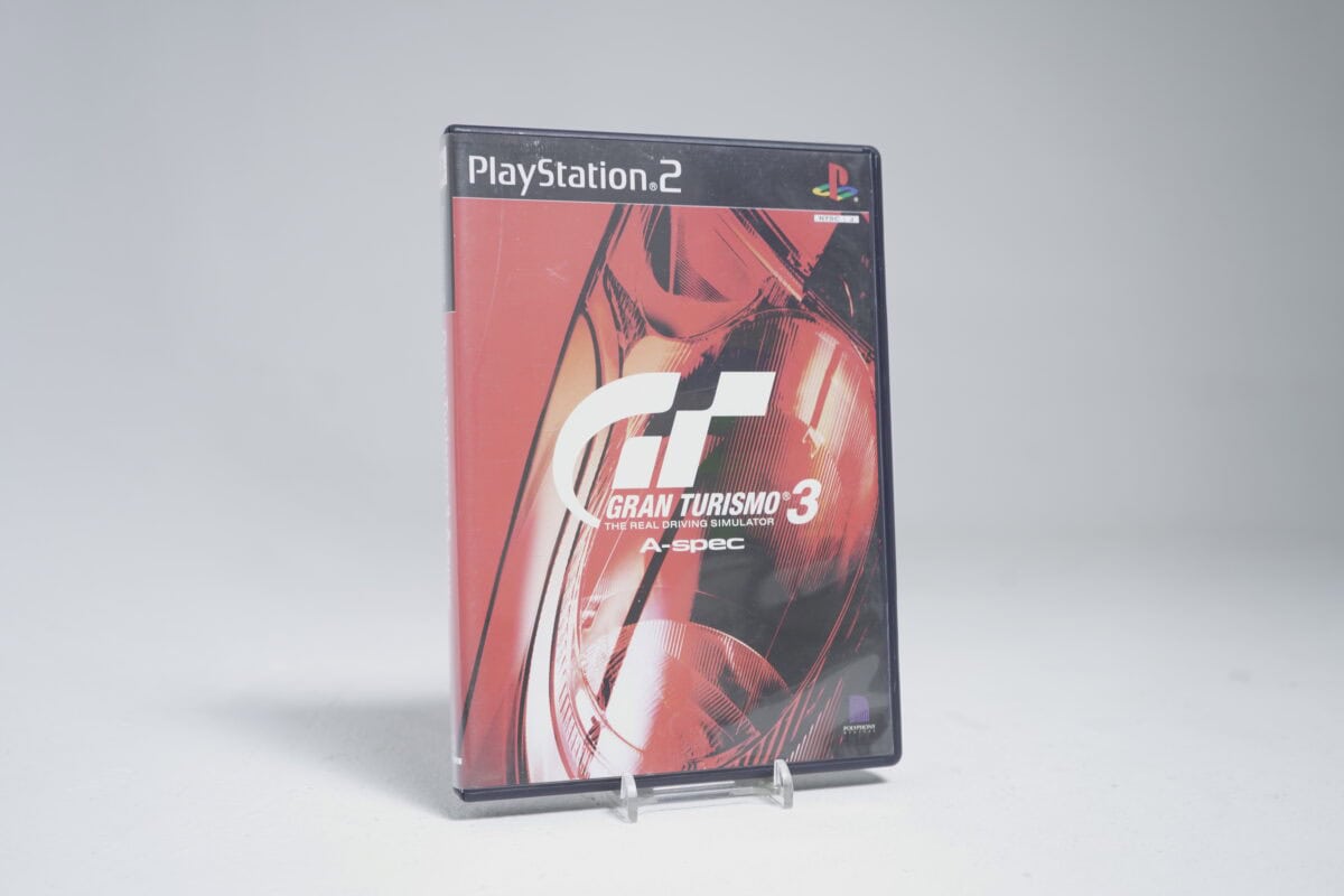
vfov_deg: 35.9
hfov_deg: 51.9
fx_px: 1381
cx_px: 672
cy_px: 448
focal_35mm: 37
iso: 640
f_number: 5.6
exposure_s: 1/20
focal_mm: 37
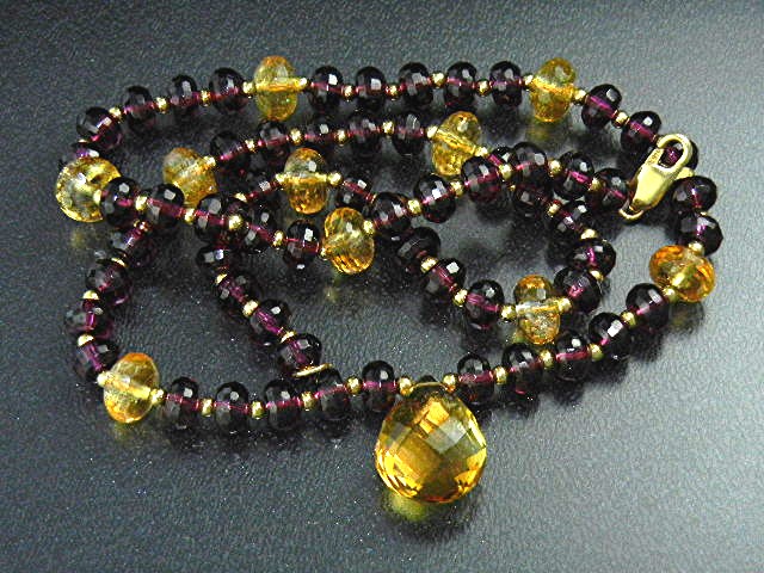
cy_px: 286
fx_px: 1964
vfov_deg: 16.6
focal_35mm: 89
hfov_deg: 22.0
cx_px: 382
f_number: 8.8
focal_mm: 16
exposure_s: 1/30
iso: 800
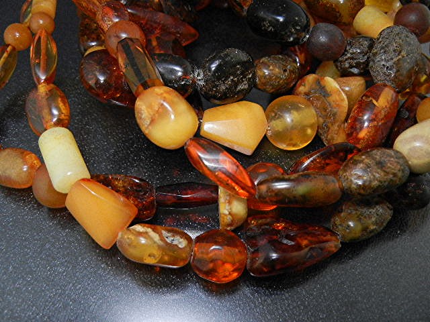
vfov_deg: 41.8
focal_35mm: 34
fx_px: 422
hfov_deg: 54.0
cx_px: 215
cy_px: 161
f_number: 7.2
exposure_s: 1/30
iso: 800
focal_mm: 6.2
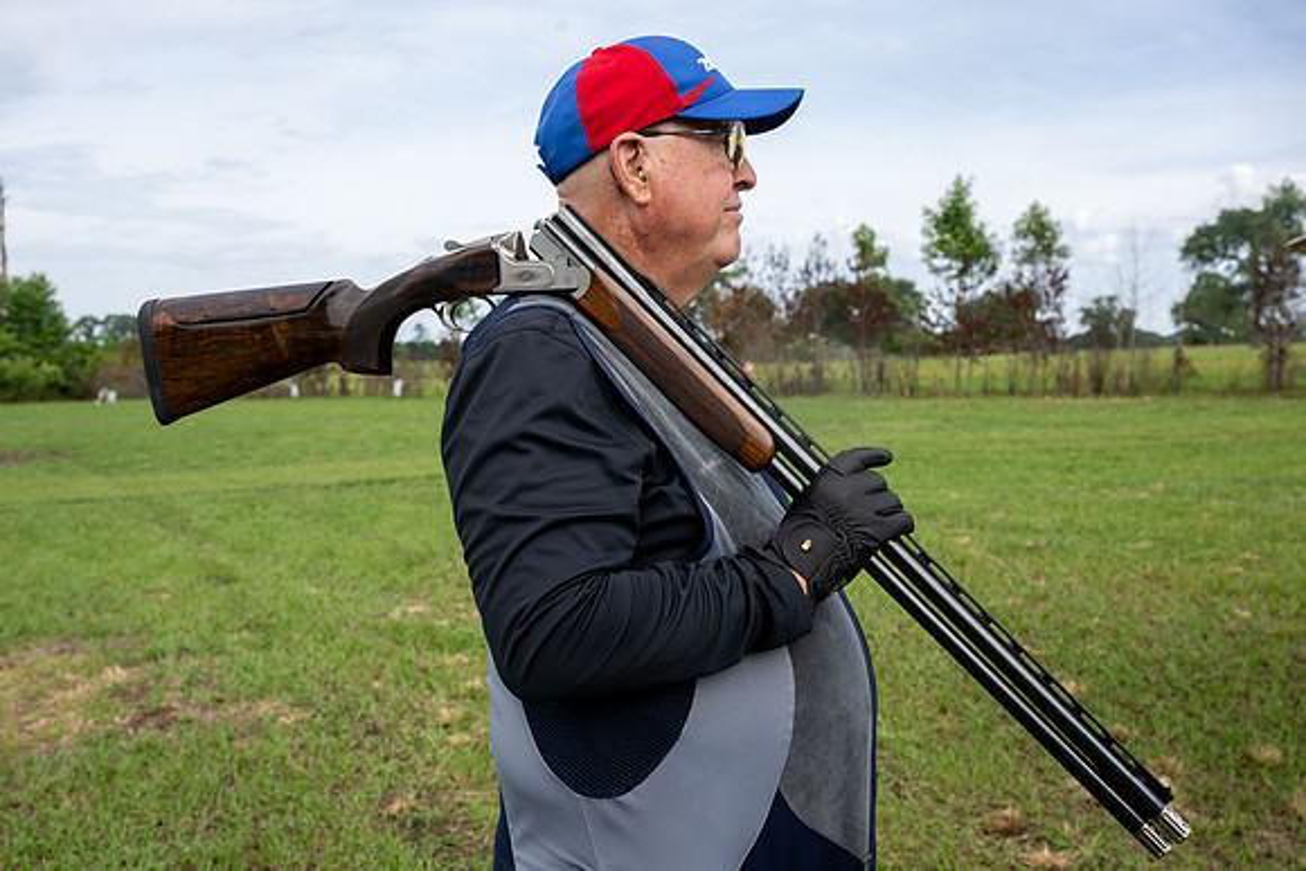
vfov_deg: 38.4
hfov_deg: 55.1
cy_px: 436
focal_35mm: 34
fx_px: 1252
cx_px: 653
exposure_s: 1/100
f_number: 7.1
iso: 64
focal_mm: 34.5
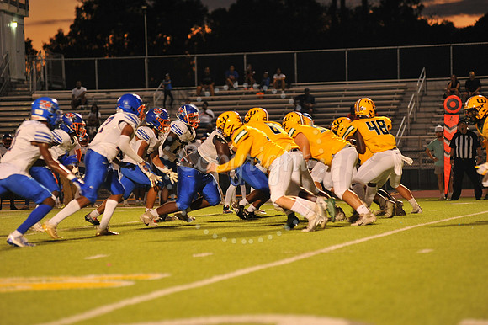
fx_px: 2303
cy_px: 162
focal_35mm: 170
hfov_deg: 12.1
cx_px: 244
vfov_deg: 8.1
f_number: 4
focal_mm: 170
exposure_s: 1/250
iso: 2000
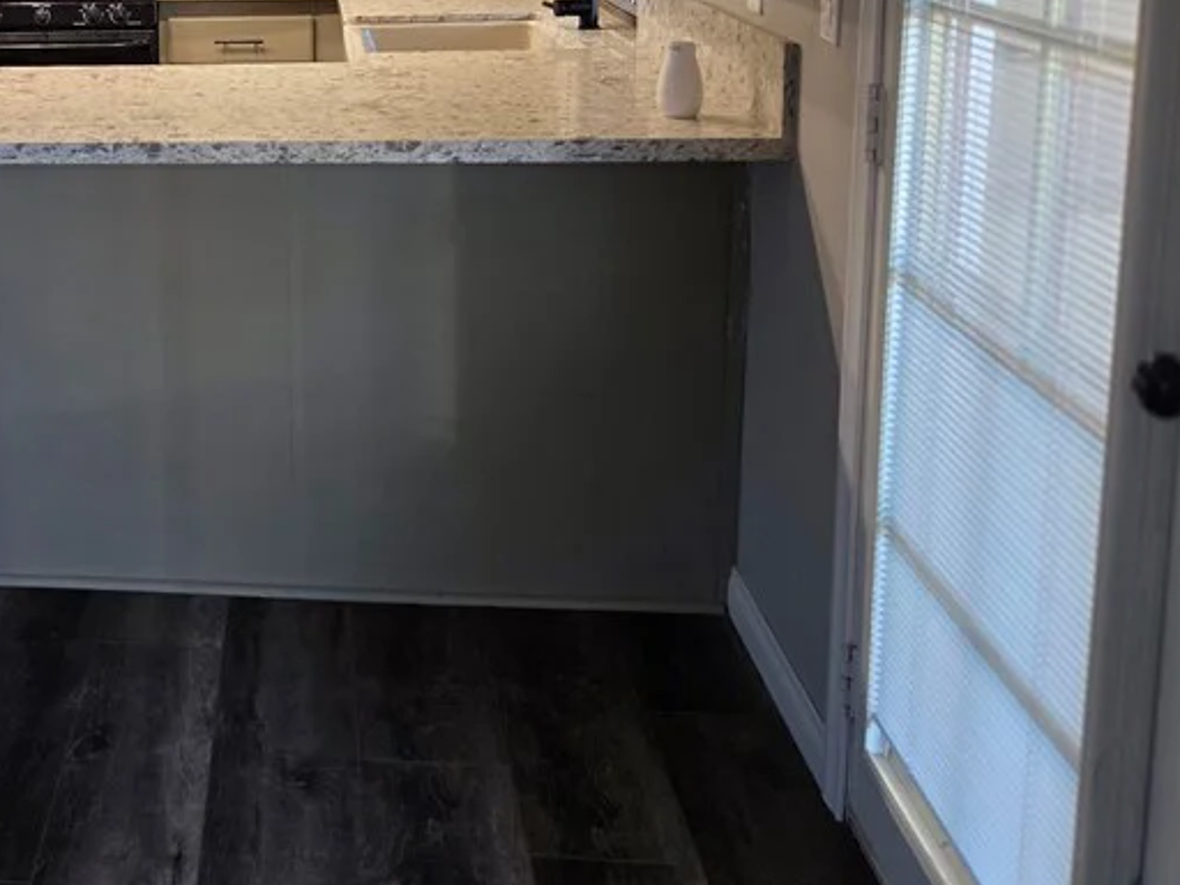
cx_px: 104
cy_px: 92
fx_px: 1568
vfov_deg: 30.2
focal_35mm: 46
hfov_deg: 38.2
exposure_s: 1/120
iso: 200
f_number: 1.8
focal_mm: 5.4
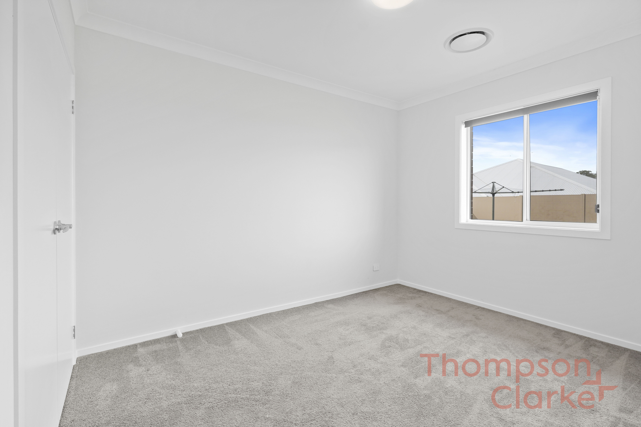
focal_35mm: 16
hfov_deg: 95.0
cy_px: 214
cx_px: 320
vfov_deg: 72.1
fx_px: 294
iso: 1250
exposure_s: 1/30
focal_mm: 11
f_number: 9
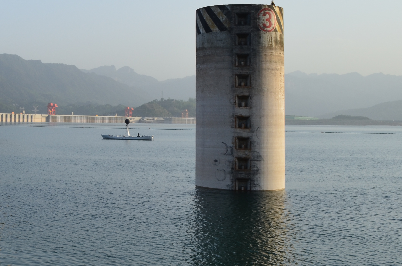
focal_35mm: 62
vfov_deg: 21.6
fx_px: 691
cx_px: 0
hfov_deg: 30.2
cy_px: 71
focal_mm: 18
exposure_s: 1/125
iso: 180
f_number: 11
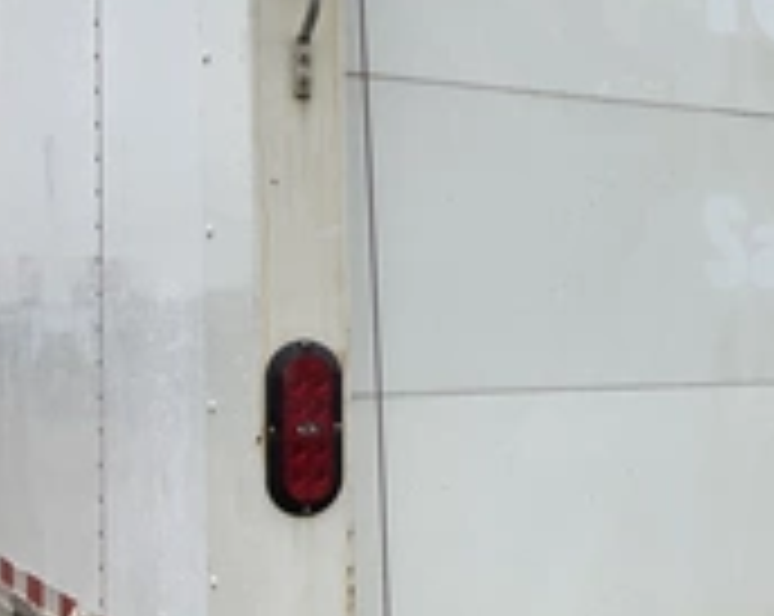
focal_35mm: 66
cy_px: 324
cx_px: 747
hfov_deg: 27.4
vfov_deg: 23.1
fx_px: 1509
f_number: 1.8
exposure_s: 1/1221
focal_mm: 3
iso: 25
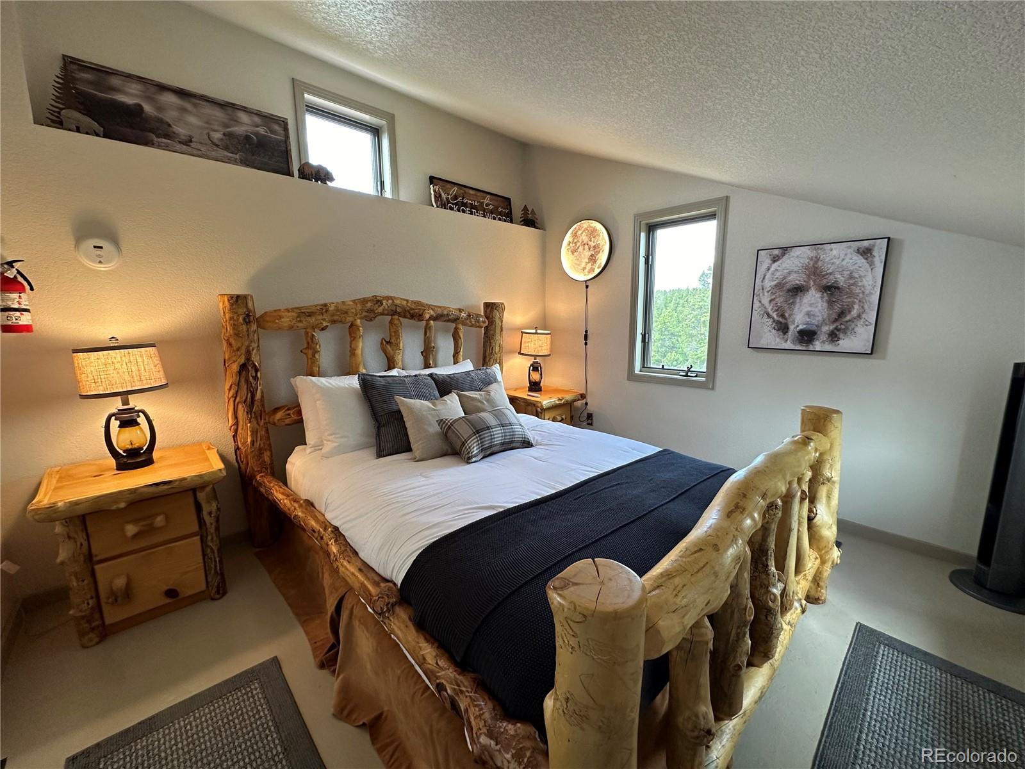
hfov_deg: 102.1
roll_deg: -0.1
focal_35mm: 14
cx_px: 512
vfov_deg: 85.7
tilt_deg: -8.4
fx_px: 415
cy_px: 384
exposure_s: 1/120
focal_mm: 2.22
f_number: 2.2
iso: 200
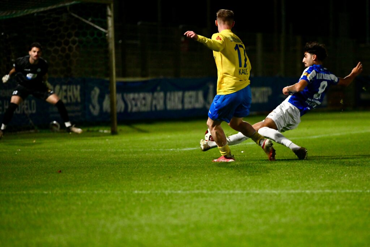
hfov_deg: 11.4
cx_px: 185
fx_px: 1850
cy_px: 124
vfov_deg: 7.6
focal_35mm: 180
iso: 3200
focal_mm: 180
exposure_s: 1/1600
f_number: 2.8
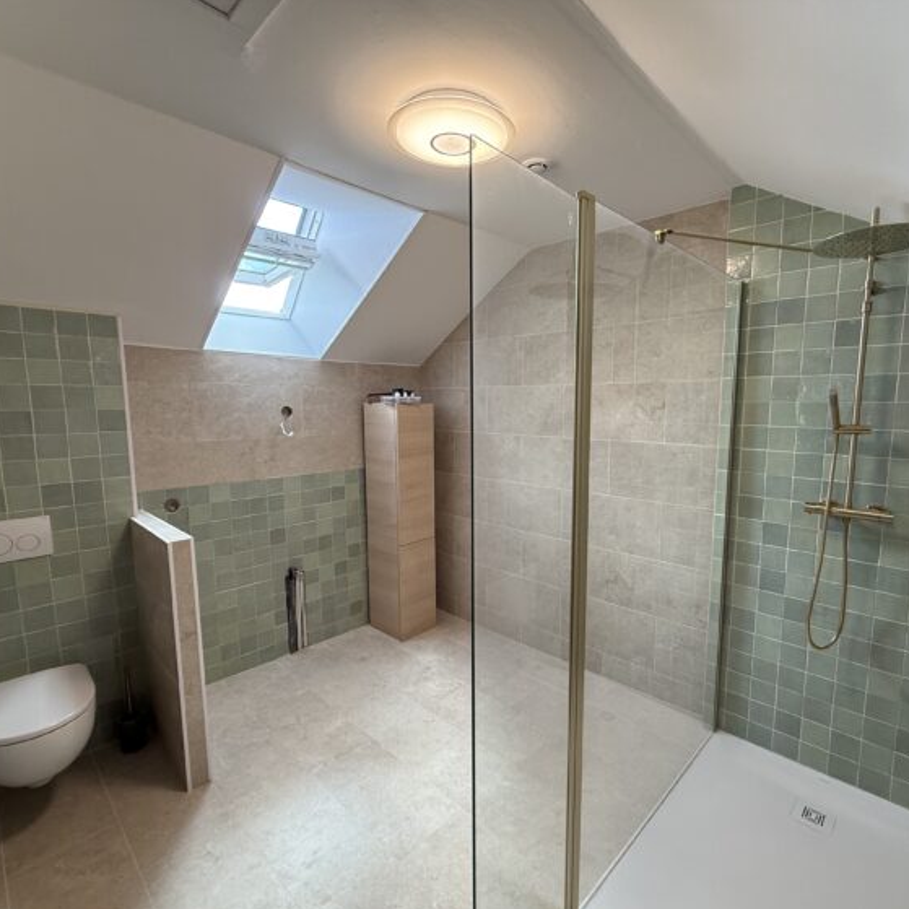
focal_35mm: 17
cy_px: 463
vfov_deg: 84.0
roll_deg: +0.0
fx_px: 505
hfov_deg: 83.7
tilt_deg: -6.6
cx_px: 501
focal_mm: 2.22
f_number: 2.2
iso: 200
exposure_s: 1/100
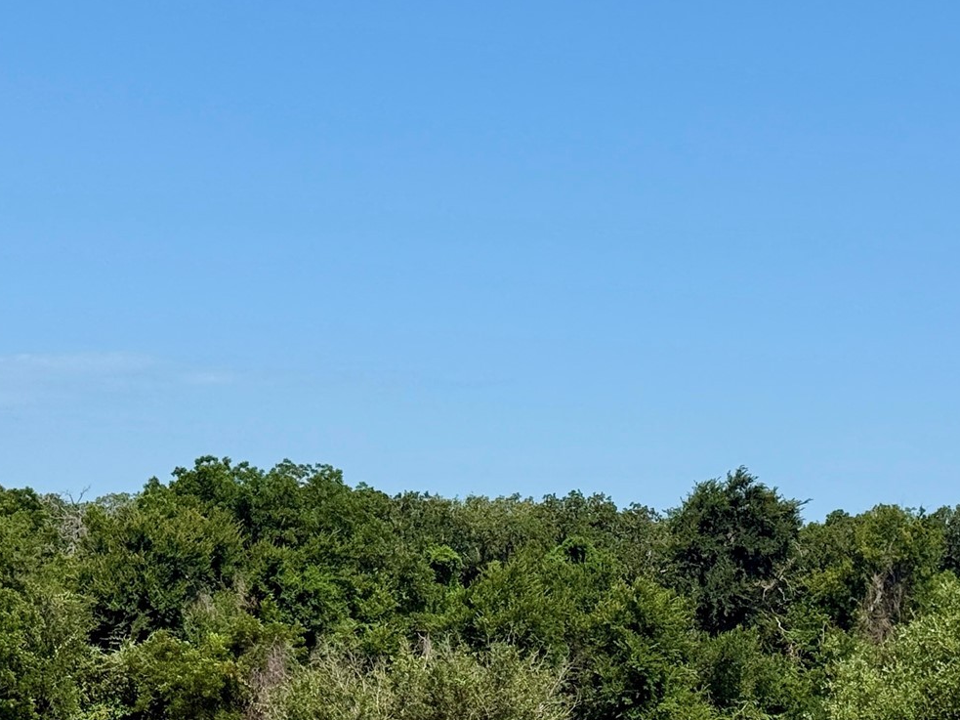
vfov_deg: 14.6
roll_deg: -1.0
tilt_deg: -0.1
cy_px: 714
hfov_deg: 19.6
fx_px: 2773
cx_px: 644
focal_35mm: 100
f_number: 1.78
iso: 80
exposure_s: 1/6024
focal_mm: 6.76
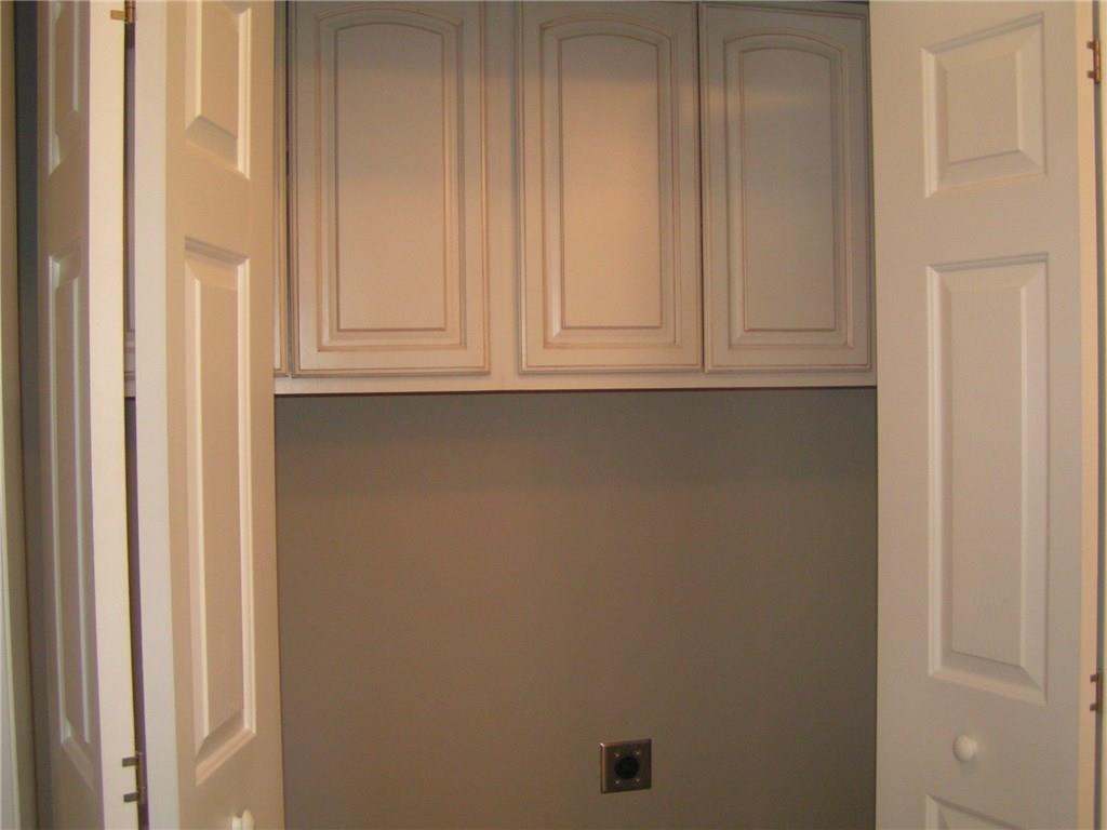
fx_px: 1215
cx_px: 554
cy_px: 415
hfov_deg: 49.0
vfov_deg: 37.7
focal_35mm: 38
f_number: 2.8
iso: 200
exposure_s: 1/40
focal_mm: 5.8
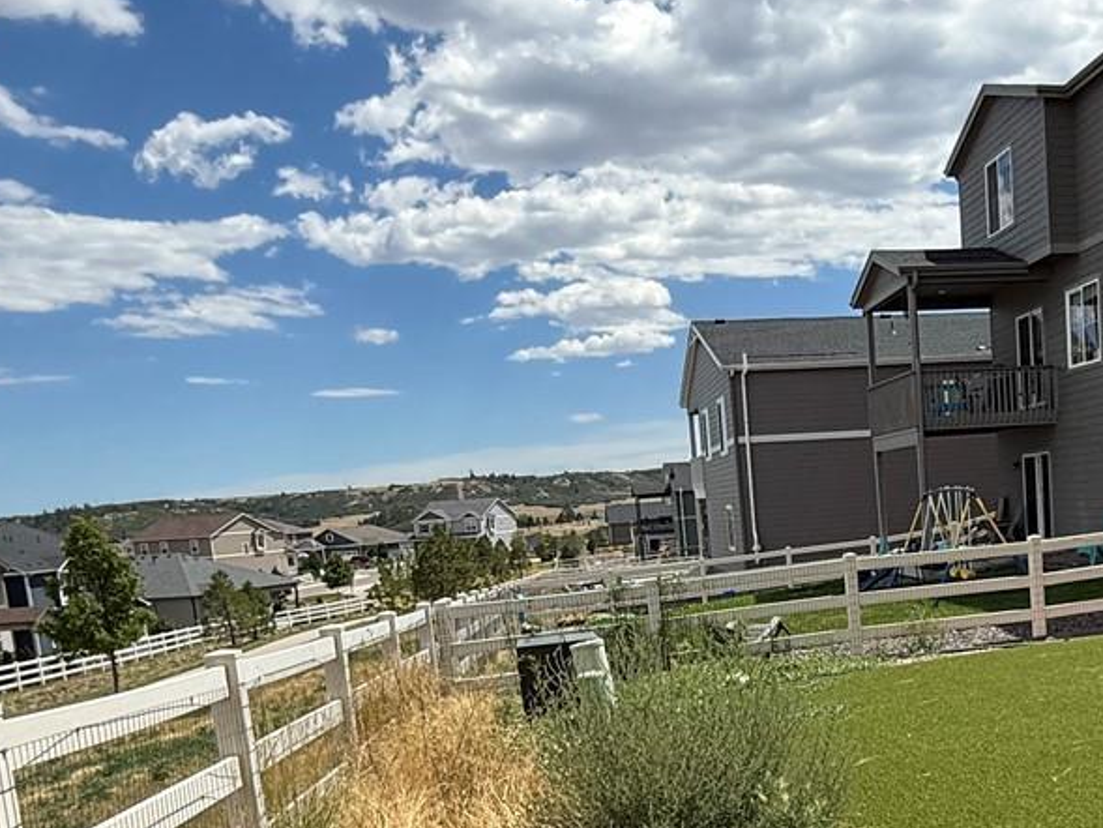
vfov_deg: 36.4
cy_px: 663
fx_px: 1211
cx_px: 848
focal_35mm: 38
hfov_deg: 46.9
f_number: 2.2
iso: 50
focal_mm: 2.22
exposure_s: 1/2237
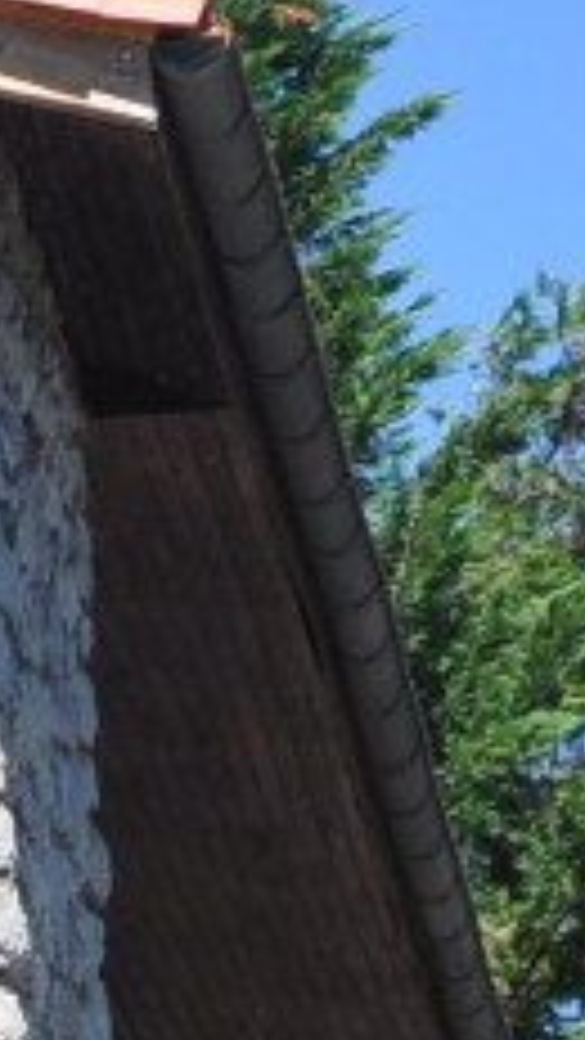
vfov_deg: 5.9
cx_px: -2592
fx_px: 9952
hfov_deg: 3.1
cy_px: 1585
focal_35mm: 361
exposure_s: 1/320
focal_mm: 26
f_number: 9
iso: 200
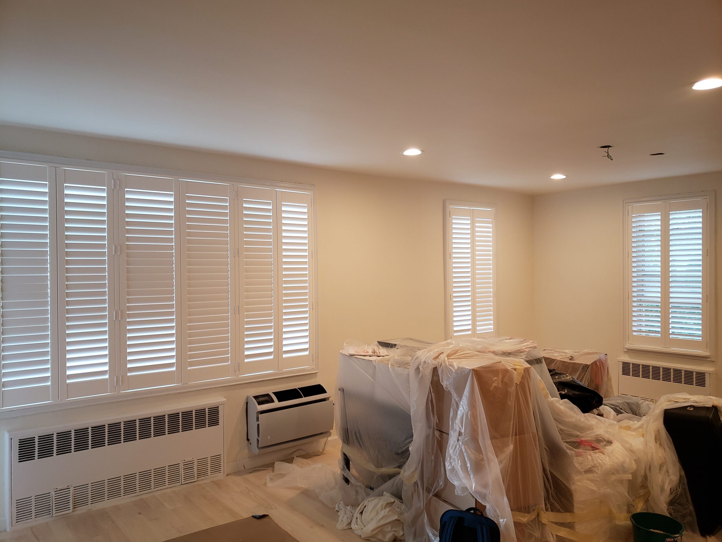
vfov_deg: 53.1
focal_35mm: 26
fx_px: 542
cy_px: 271
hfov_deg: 67.3
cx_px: 361
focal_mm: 4.3
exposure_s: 1/60
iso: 125
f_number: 2.4
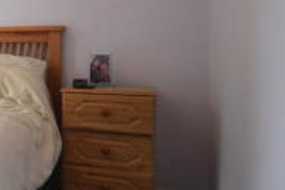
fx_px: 412
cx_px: -84
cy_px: 60
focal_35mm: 52
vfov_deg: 25.8
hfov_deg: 30.4
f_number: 4
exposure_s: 1/30
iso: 800
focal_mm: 10
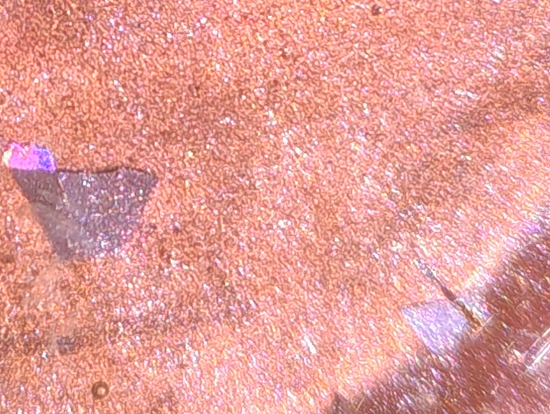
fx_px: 2482
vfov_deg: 9.3
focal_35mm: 156
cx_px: -39
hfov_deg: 12.4
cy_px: -214
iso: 50
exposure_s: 1/716
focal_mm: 5.56
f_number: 1.88
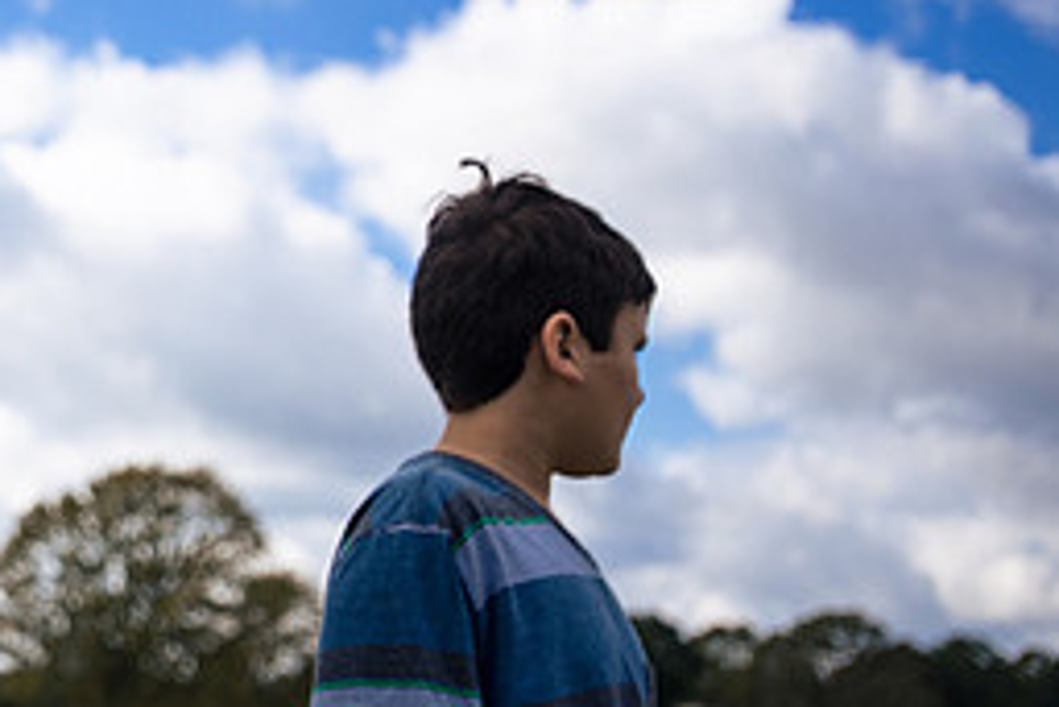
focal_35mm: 68
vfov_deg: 19.9
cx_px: -33
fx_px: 2001
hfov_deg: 27.7
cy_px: 192
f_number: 2.8
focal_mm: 30
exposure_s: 1/5000
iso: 200
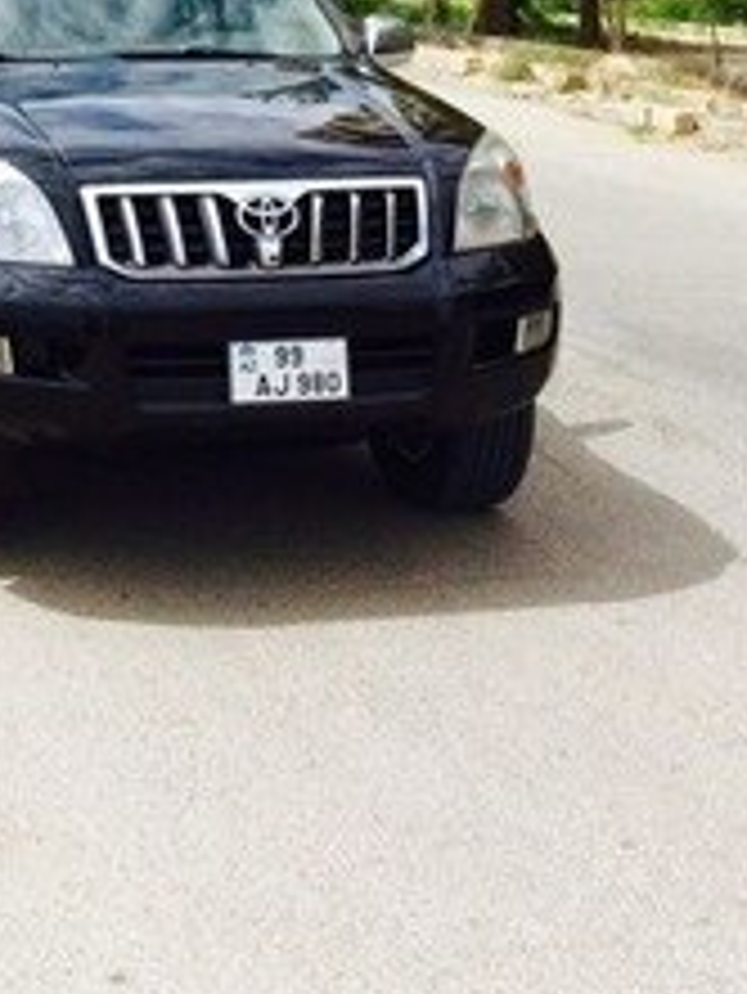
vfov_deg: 27.9
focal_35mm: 65
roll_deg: +0.8
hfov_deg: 21.8
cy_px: -18
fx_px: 1868
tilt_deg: -4.5
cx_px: 9
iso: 32
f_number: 2.2
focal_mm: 4.15
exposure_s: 1/4115
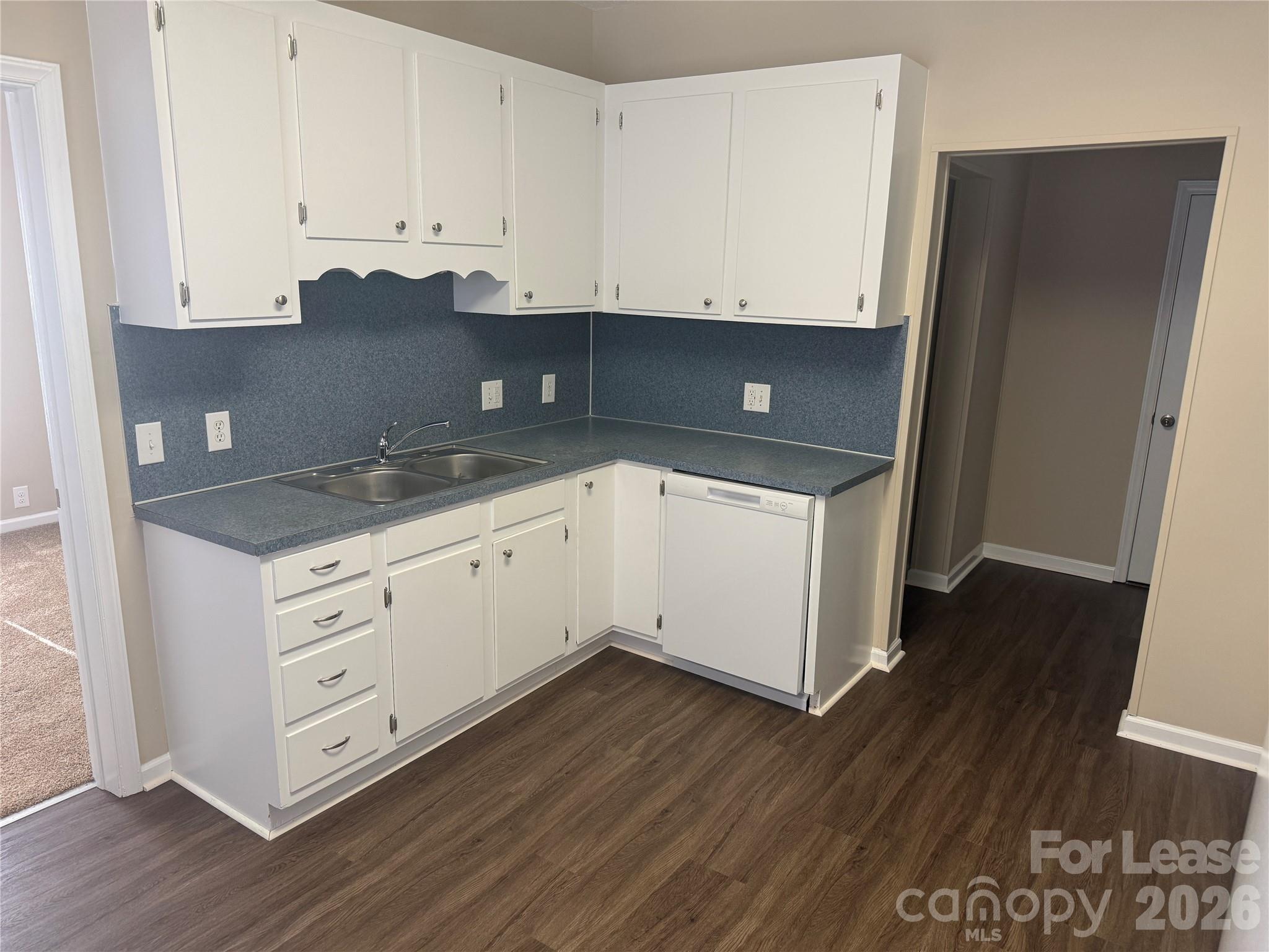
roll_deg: -1.2
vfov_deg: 56.8
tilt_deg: -12.7
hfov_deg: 71.6
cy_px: 476
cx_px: 634
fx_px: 880
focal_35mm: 24
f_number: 1.78
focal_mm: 6.76
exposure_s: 1/120
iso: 160
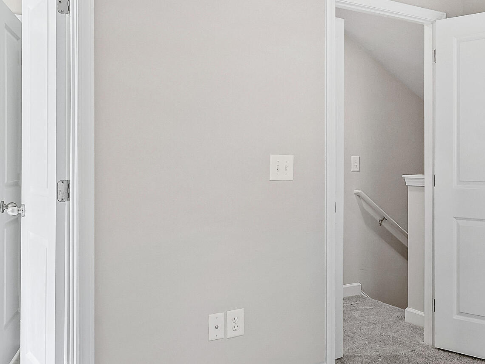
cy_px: 147
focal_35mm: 38
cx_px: 390
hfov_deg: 46.4
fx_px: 532
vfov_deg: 37.6
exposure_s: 1/2.5
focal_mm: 10
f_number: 8
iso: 100
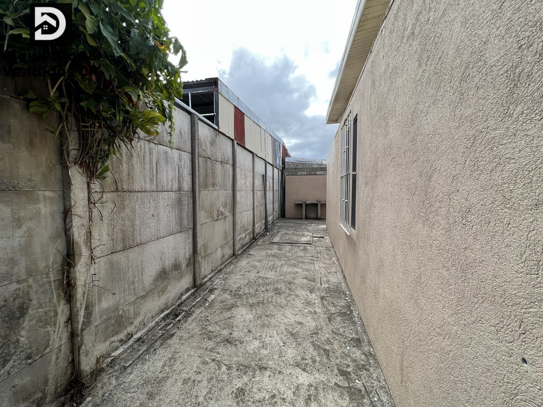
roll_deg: +0.3
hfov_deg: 106.2
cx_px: 272
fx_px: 204
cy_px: 204
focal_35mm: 13
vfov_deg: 89.9
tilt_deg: -4.0
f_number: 1.8
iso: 32
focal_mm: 1.57
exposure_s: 1/619
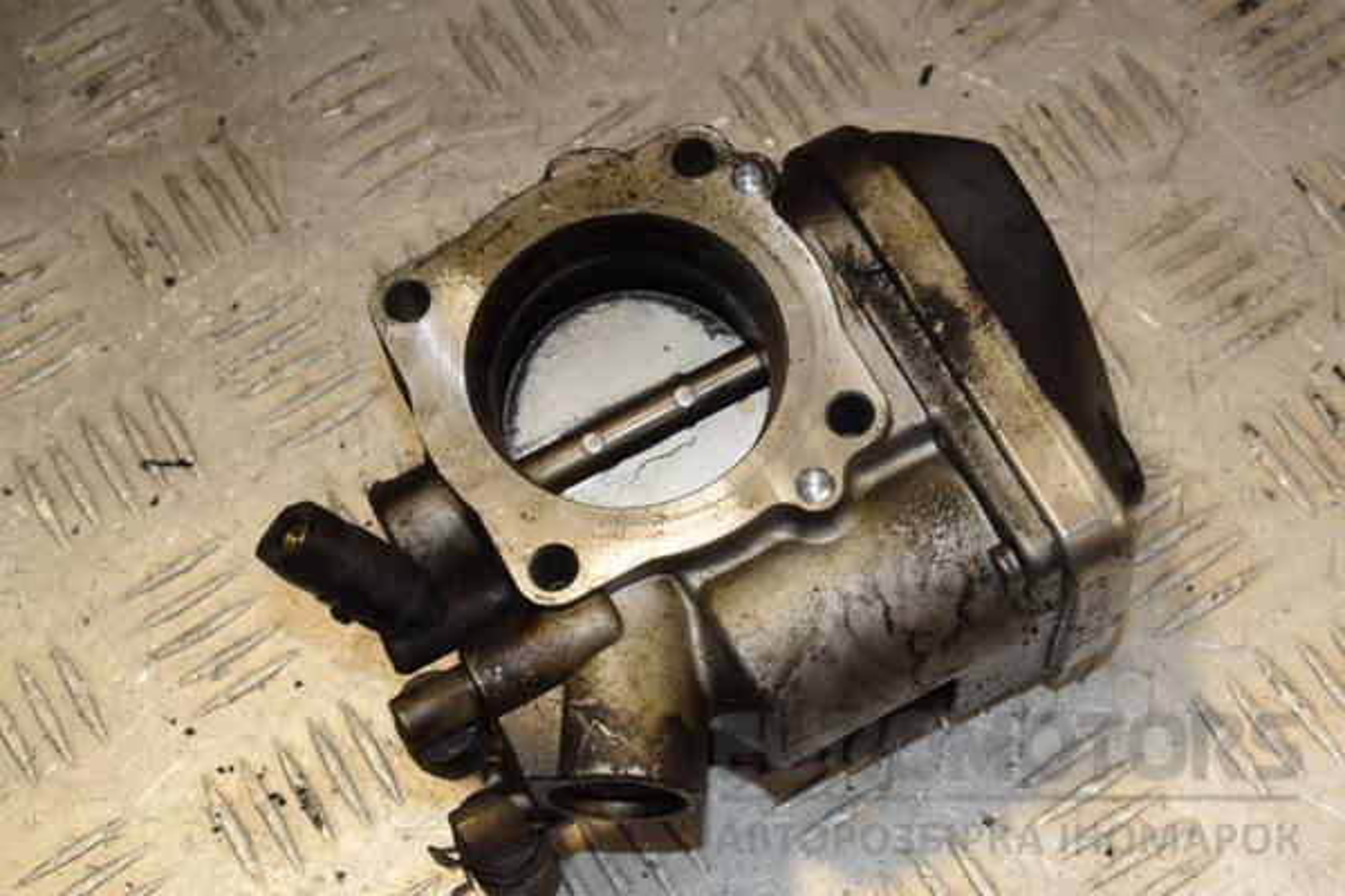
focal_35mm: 75
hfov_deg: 27.0
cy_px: 448
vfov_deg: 18.2
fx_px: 2802
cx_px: 672
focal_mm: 50
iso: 800
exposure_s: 1/200
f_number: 10
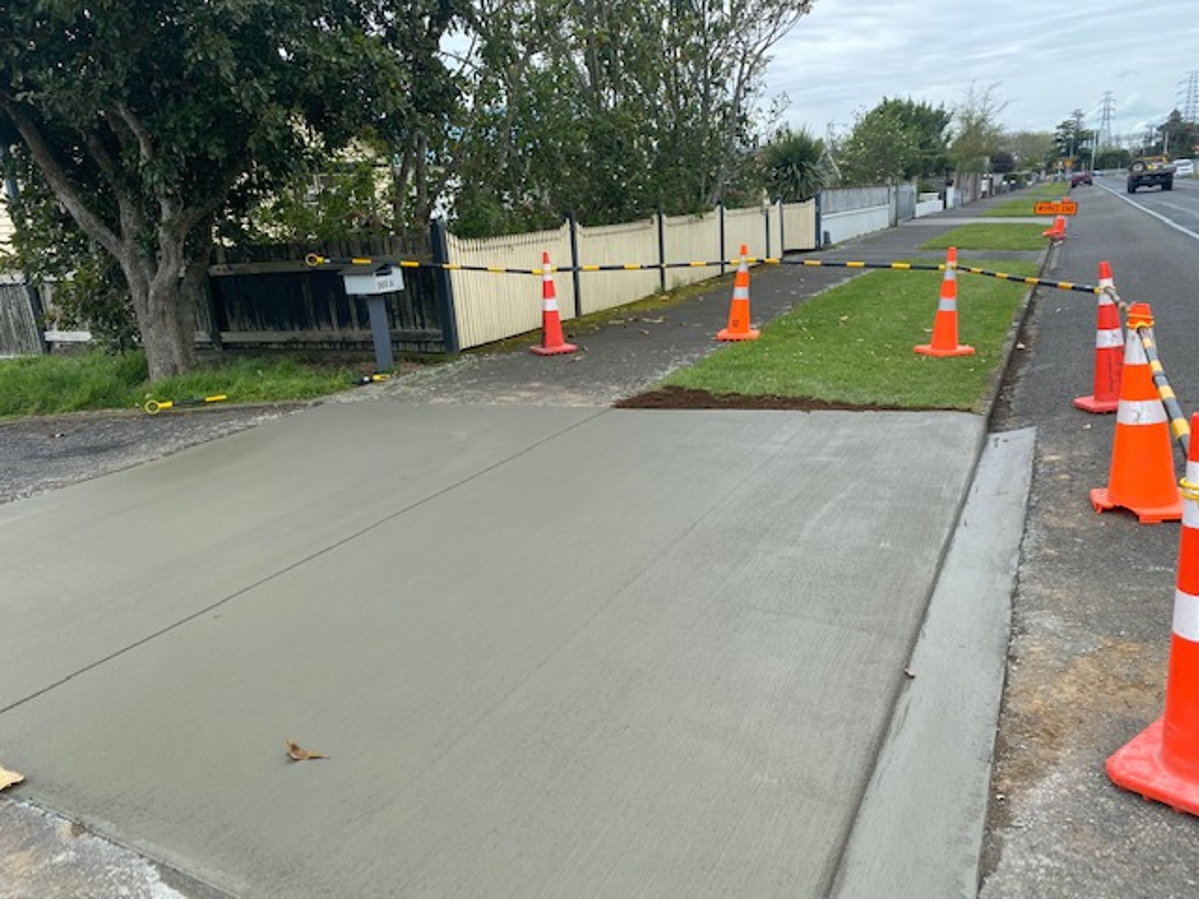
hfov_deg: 67.3
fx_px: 901
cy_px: 450
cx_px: 600
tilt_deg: -16.9
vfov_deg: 53.1
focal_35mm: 26
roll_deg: +3.7
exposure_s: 1/1218
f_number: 1.8
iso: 32
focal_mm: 4.25
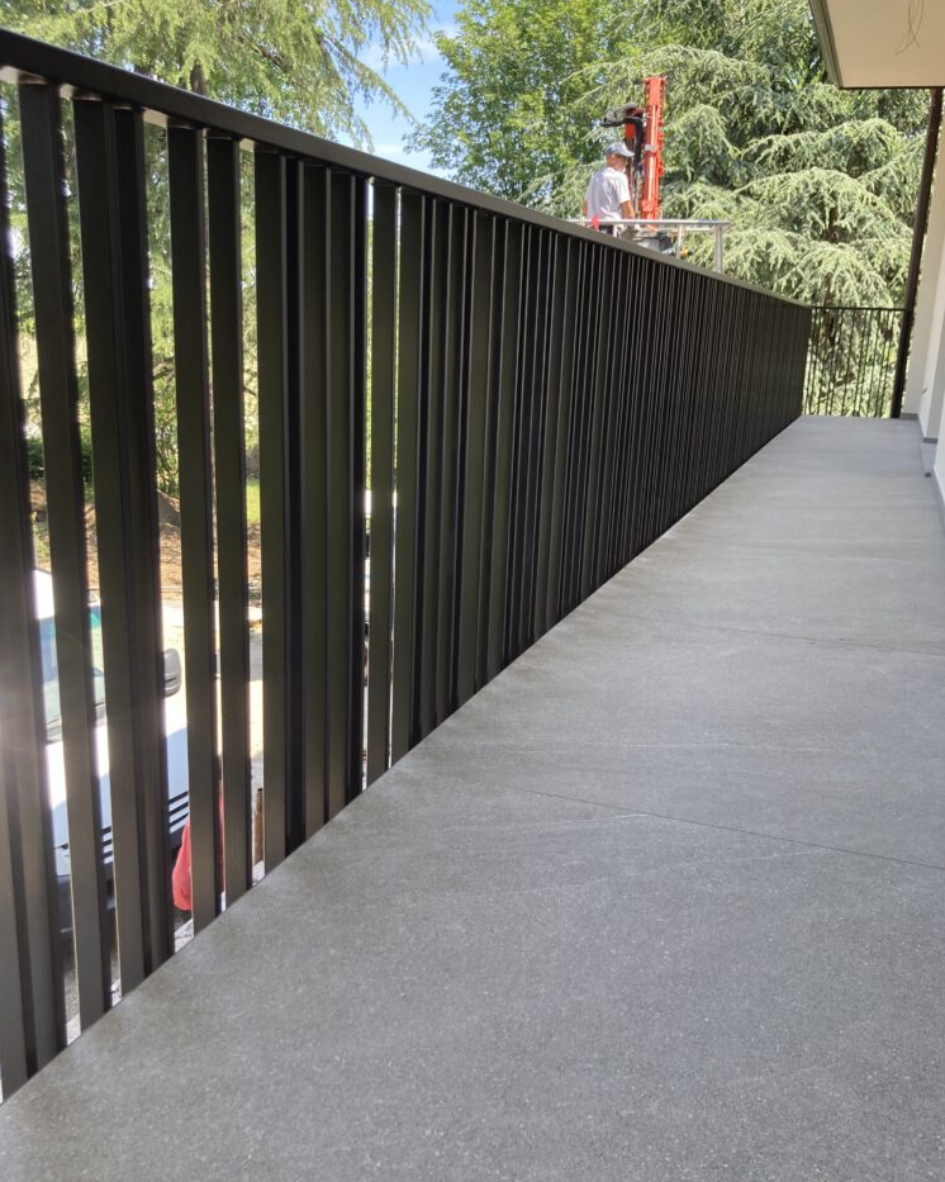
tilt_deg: -13.0
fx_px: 1049
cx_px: 475
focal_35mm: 30
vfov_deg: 58.8
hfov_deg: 48.5
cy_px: 590
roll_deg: -3.1
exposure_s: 1/187
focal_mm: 3.99
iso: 20
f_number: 1.8
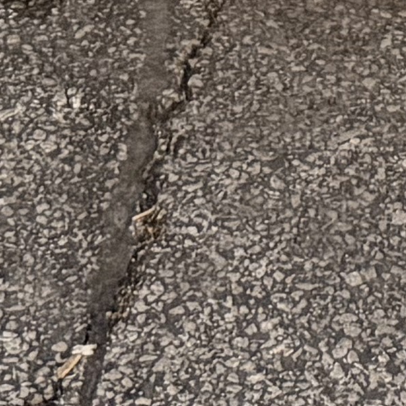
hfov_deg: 8.4
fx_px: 2720
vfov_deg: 7.0
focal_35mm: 205
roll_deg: -5.2
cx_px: 554
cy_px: -1063
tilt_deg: -12.3
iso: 400
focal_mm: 6.76
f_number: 1.78
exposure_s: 1/60
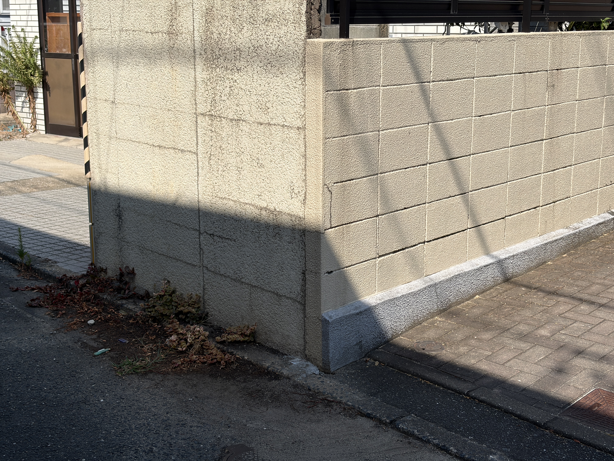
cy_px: 230
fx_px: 922
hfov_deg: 36.8
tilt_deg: -12.5
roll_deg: +0.9
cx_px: 307
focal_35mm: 52
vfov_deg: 28.0
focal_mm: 5.96
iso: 32
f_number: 1.6
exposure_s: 1/3448
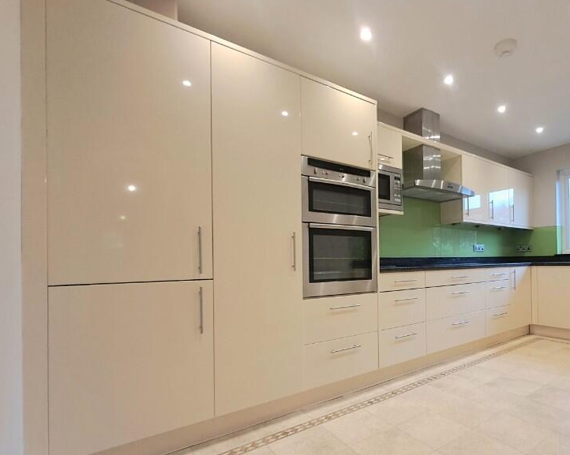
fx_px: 304
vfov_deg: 73.3
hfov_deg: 83.2
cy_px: 261
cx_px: 383
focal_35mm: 18
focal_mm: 1.42
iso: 125
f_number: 2.2
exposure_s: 1/50
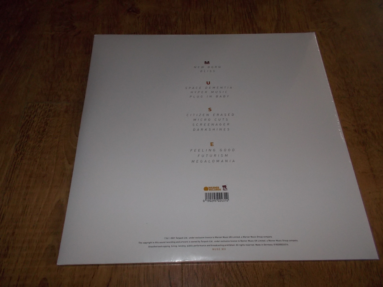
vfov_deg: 48.2
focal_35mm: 29
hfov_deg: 61.7
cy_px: 144
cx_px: 192
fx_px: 321
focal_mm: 4.1
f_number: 3.3
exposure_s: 1/30
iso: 200
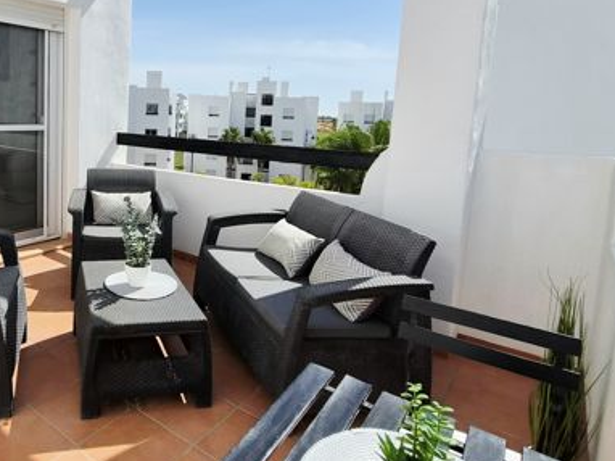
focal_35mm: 24
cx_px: 138
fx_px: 426
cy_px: 160
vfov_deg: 55.7
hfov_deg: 66.1
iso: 100
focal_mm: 2.2
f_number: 2.2
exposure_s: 1/10000
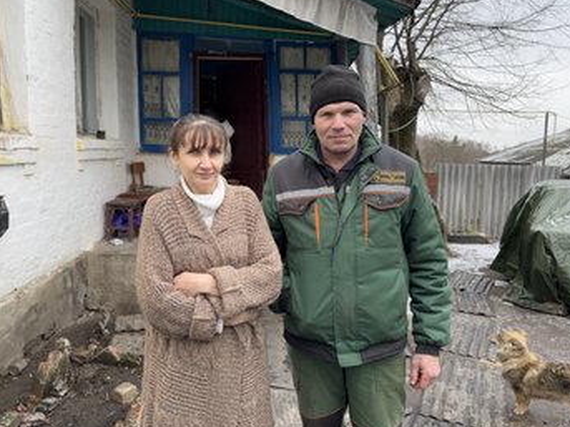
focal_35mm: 28
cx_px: 249
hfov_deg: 63.2
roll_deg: -0.4
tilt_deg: -3.8
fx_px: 461
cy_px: 191
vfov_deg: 49.6
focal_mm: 6.76
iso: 64
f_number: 1.78
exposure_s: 1/242
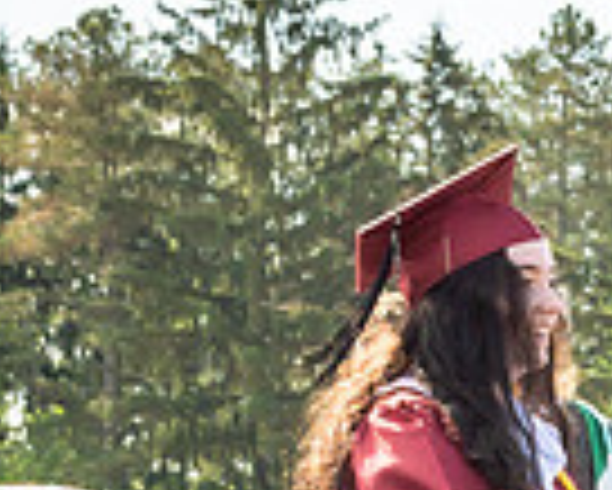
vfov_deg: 7.5
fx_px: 3680
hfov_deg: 9.2
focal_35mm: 203
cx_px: 943
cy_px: 674
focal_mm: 29
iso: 200
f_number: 7.1
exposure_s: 1/800
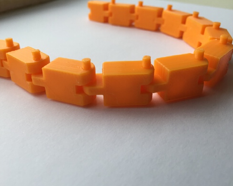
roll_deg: +1.8
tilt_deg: -32.8
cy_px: 95
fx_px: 214
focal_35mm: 31
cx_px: 108
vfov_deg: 47.1
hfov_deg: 57.1
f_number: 2.2
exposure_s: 1/120
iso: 40
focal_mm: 4.15
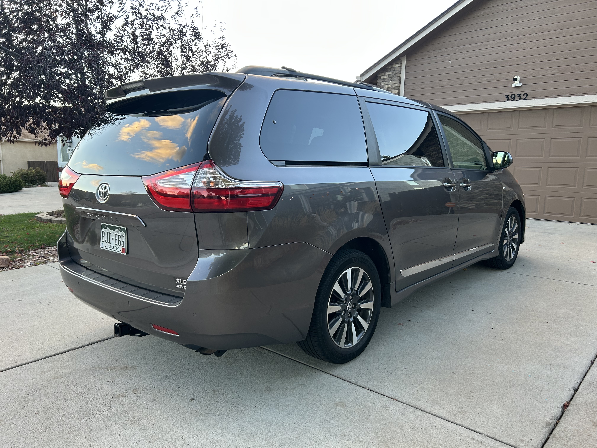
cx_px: 298
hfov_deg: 67.3
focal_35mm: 26
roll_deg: -0.5
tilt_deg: -7.6
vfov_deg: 53.1
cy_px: 224
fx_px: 448
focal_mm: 5.7
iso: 64
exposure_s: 1/121
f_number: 1.5
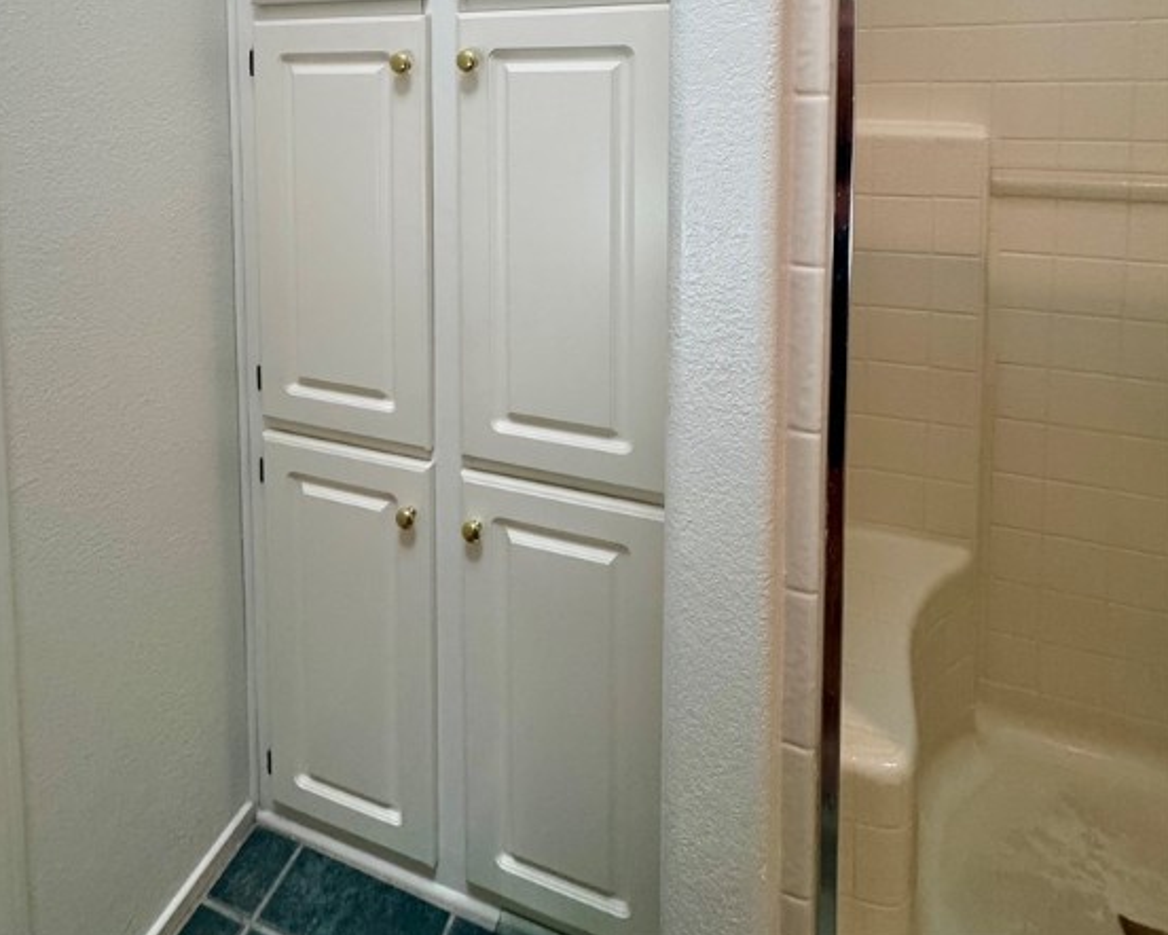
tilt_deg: -3.3
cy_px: 133
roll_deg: +0.9
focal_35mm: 19
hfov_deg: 83.2
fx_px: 657
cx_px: 567
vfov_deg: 62.1
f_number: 2.2
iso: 250
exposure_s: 1/120
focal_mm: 2.22
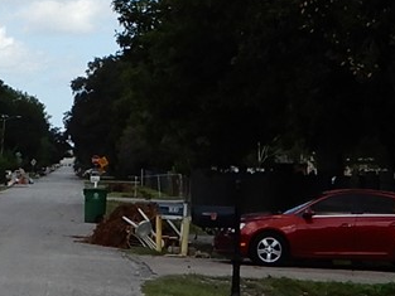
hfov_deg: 12.5
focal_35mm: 157
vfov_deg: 9.4
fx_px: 1792
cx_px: 29
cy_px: 63
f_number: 3.4
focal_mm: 4.3
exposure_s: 1/800
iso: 80
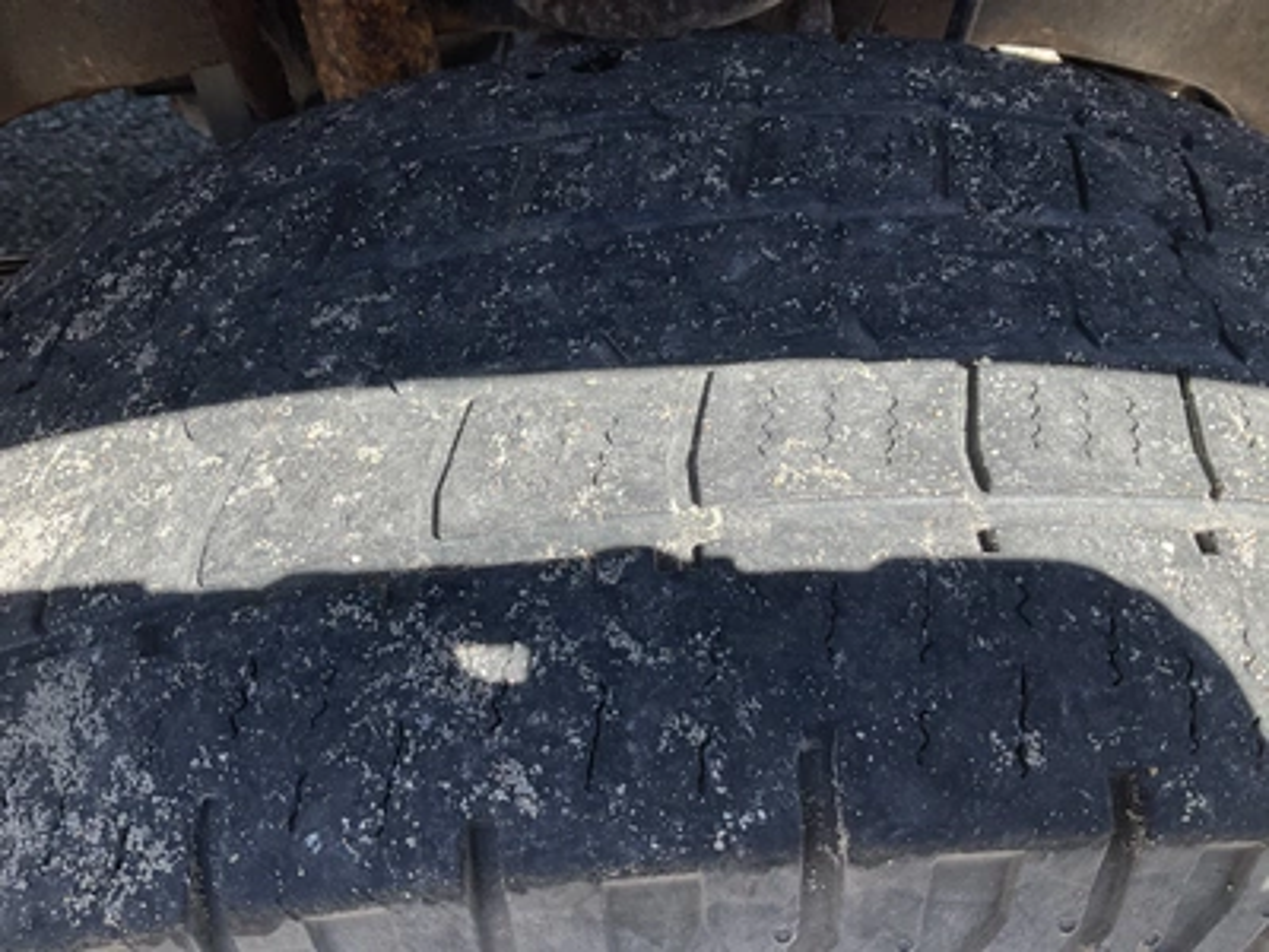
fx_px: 1063
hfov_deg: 61.7
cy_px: 476
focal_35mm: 29
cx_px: 634
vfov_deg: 48.2
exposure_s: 1/309
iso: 25
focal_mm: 3
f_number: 1.8
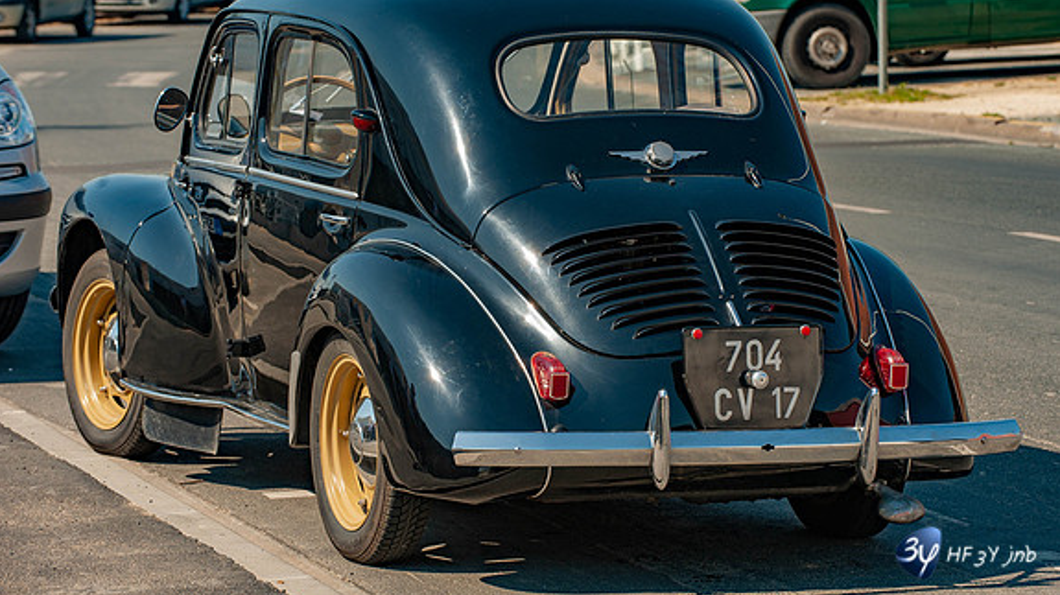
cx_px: 553
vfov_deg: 8.1
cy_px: 241
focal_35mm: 149
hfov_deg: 14.4
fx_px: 4187
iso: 200
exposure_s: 1/320
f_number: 9
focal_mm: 135
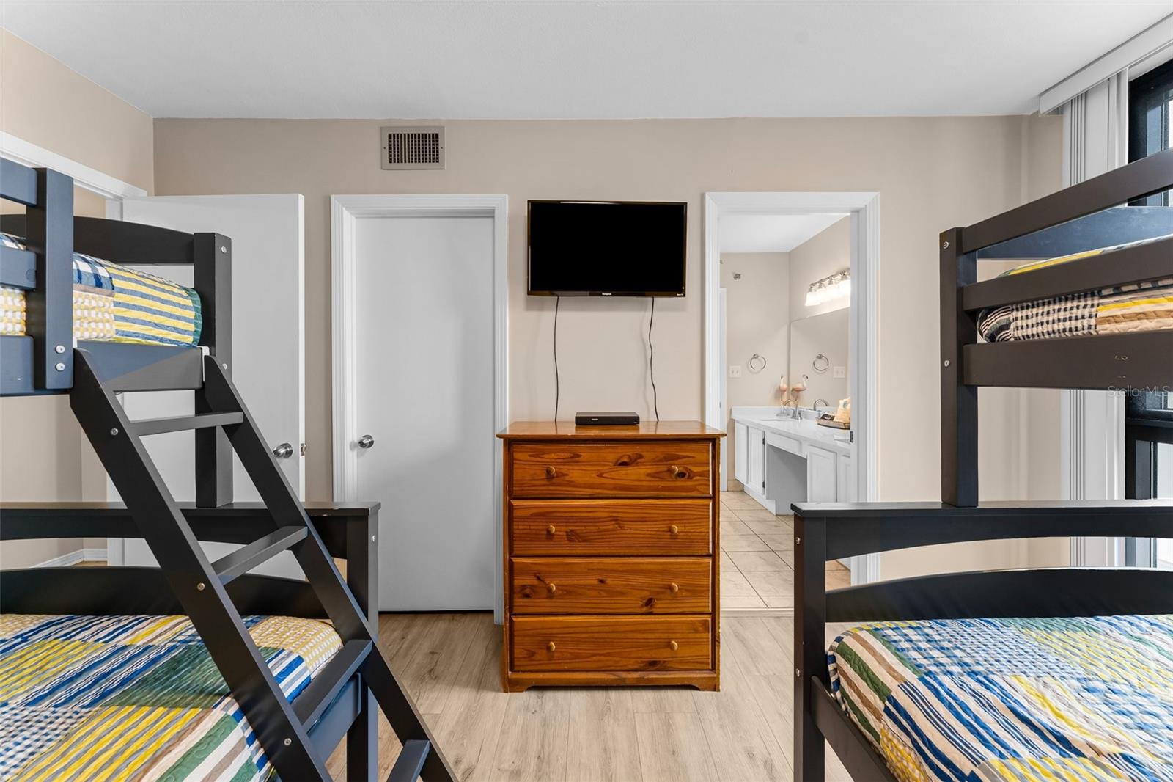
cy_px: 391
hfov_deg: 104.3
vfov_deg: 81.2
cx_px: 586
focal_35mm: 14
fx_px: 456
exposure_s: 1/6
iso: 400
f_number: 8
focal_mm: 14
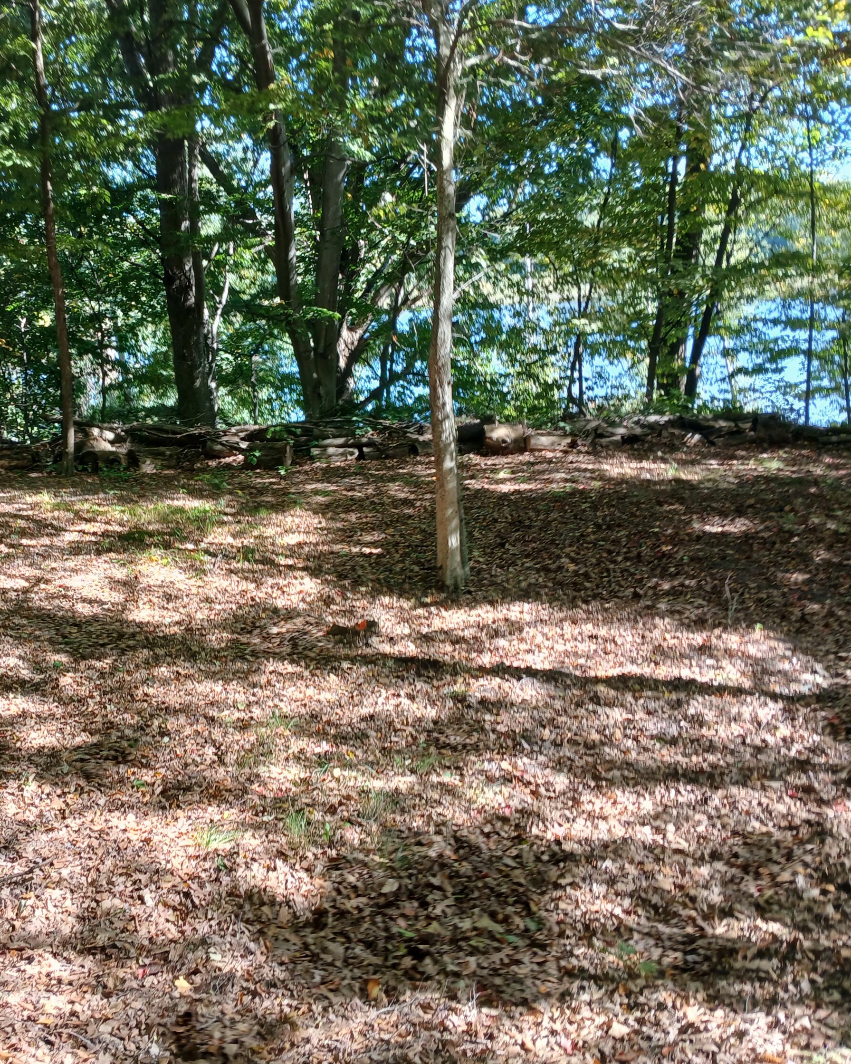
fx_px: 1070
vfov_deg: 52.8
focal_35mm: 34
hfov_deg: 42.3
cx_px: 235
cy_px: 530
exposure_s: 1/60
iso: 32
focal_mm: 3.98
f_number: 1.8
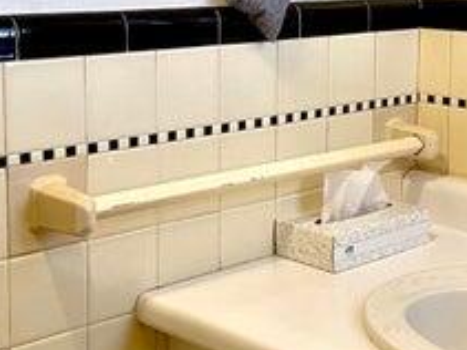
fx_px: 1065
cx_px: 261
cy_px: 97
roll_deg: -0.3
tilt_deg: -6.9
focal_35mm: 79
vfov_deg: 18.6
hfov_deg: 24.7
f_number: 1.6
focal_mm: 4.2
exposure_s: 1/60
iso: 100
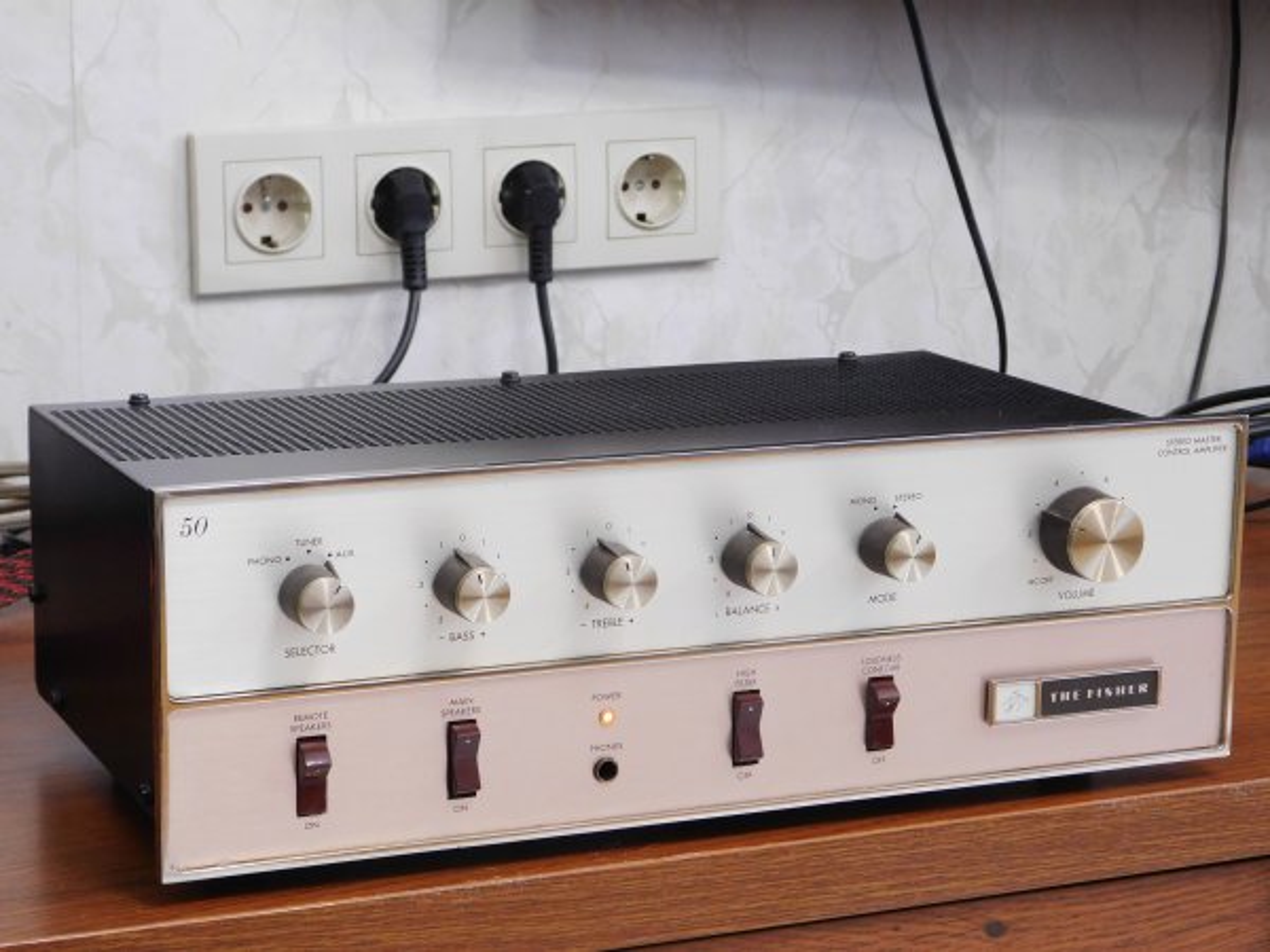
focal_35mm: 80
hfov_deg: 24.4
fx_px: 2935
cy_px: 476
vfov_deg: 18.4
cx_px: 635
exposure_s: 1/15
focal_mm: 14.2
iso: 400
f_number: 4.4
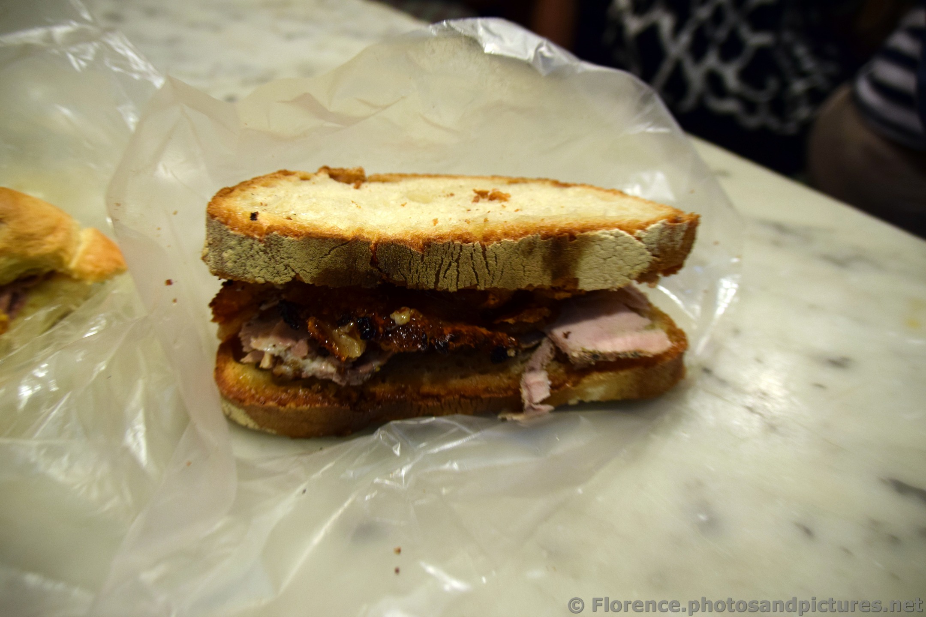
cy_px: 308
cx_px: 463
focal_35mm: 33
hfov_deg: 57.2
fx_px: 849
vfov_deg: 40.0
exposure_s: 1/60
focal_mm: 22
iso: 640
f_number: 4
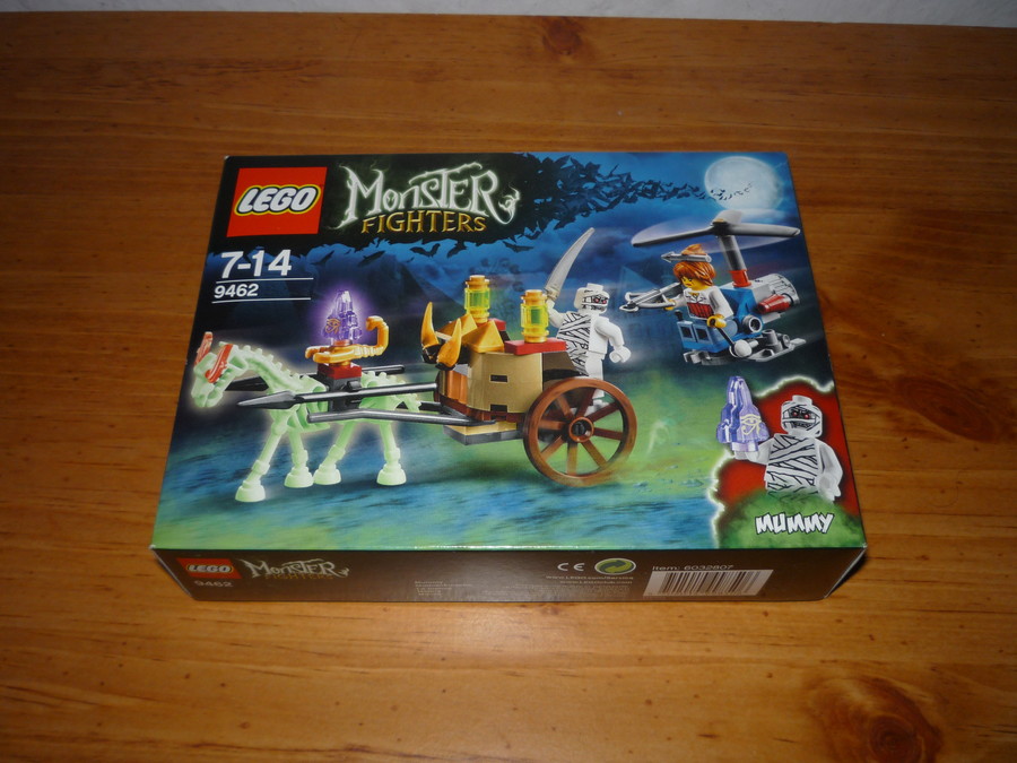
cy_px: 382
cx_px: 508
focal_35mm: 32
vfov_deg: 44.2
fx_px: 940
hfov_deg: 56.8
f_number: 4
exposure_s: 1/30
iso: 100
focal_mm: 5.2
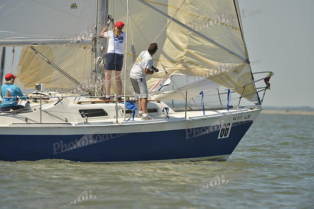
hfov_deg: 5.2
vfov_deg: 3.4
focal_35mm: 400
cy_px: 104
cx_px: 157
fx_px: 3490
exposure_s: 1/1600
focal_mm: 400
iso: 200
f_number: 5
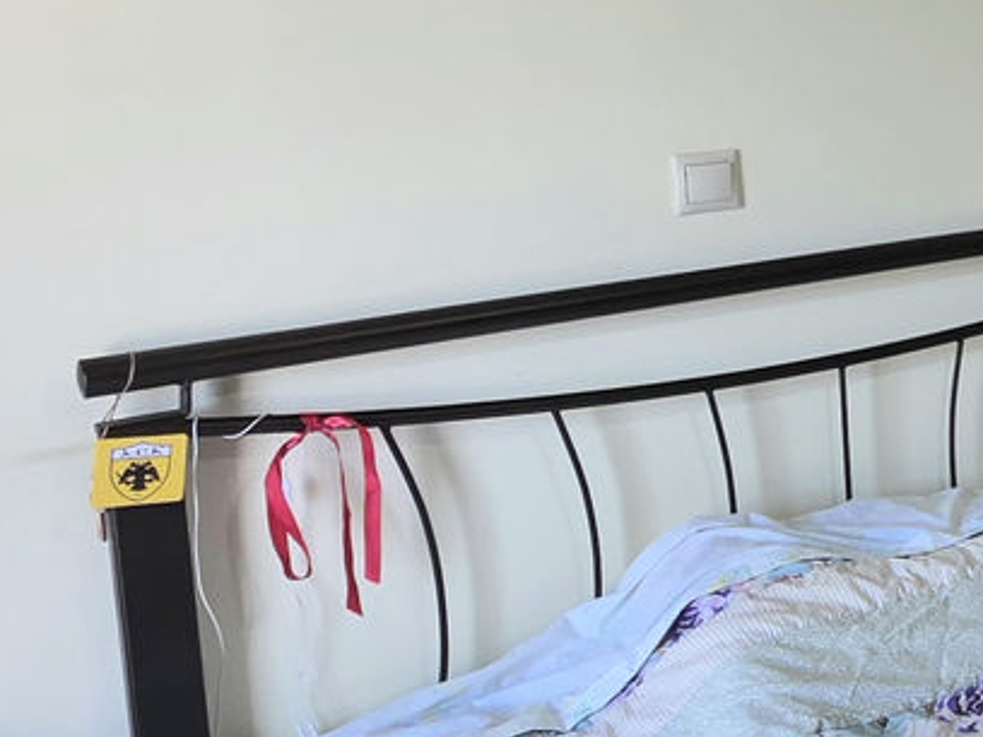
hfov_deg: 26.2
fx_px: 1448
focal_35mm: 51
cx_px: 1513
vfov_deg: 28.1
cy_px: 166
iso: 125
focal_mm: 2.2
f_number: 1.9
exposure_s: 1/101
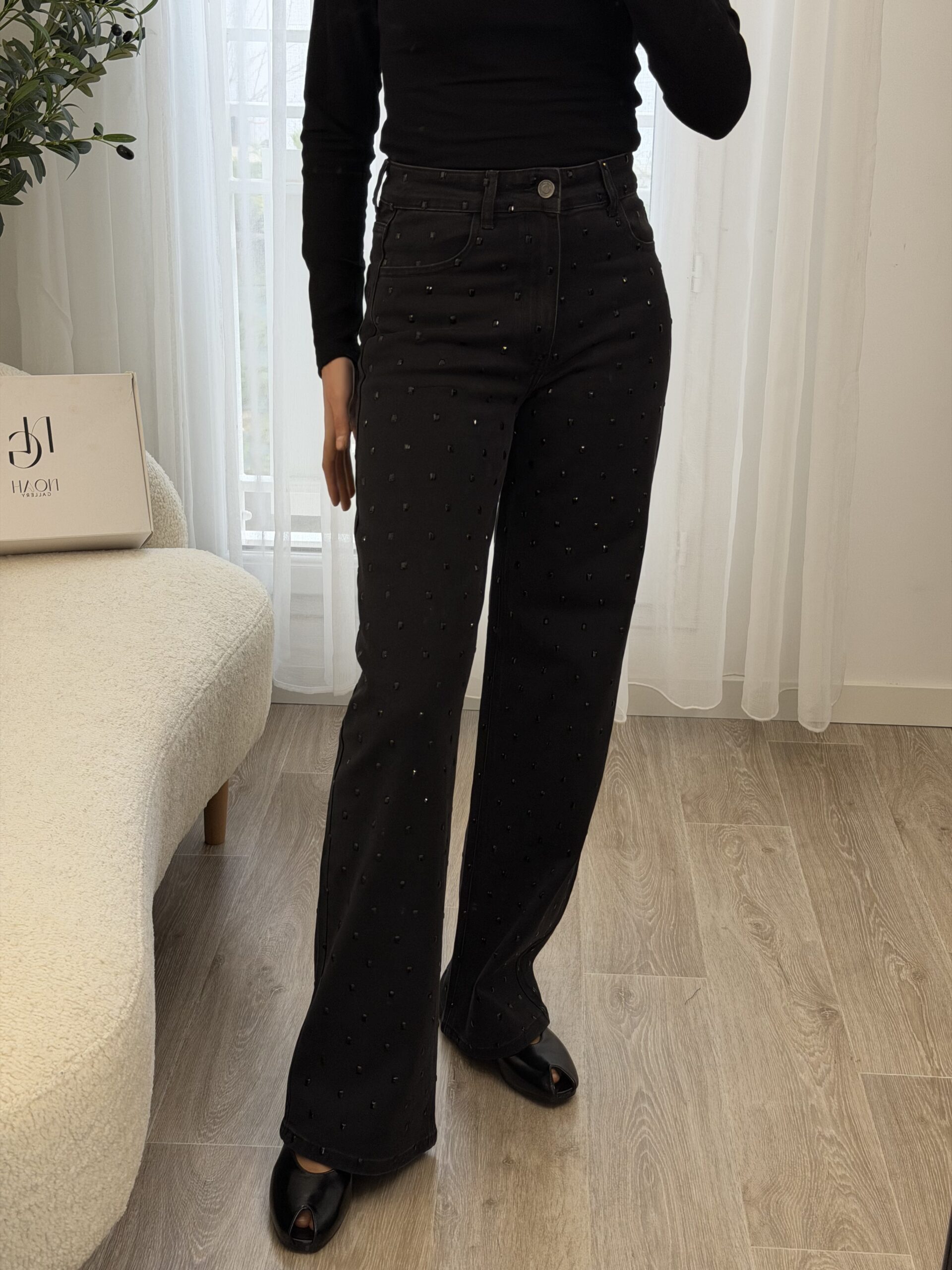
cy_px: 635
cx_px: 476
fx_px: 1760
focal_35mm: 48
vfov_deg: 39.7
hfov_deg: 30.3
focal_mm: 6.76
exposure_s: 1/121
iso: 50
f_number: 1.78
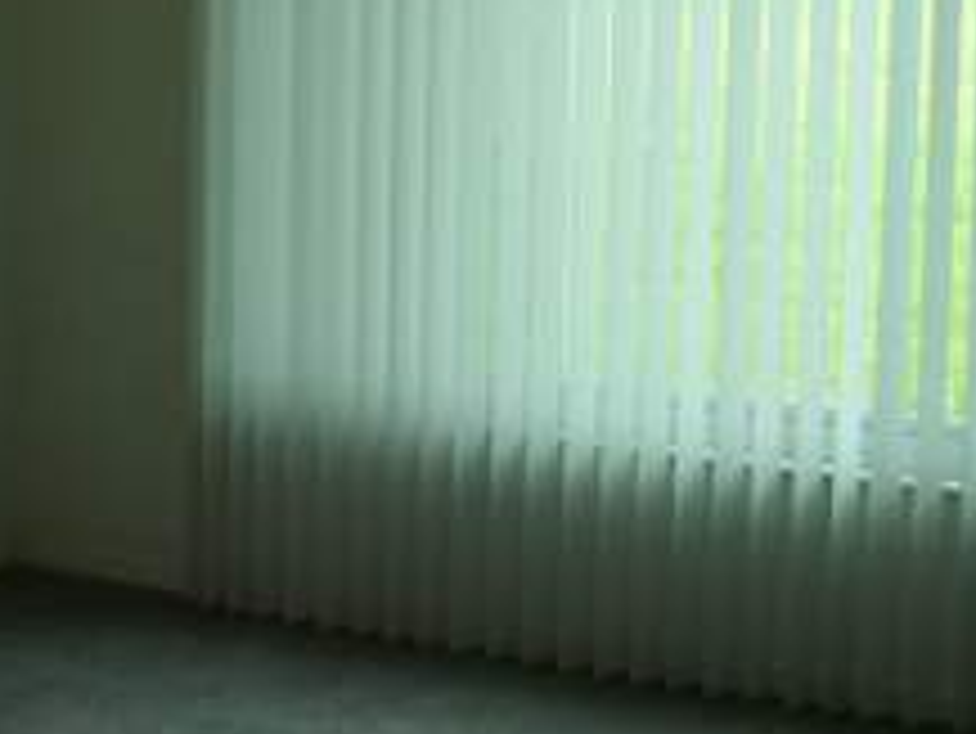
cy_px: 32
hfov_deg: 23.3
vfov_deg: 17.3
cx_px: 450
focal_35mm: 84
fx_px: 2370
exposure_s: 1/180
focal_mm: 6.3
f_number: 2.8
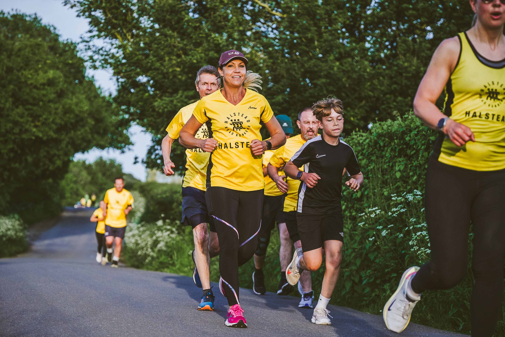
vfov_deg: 11.9
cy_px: 168
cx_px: 252
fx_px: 1613
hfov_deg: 17.8
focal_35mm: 115
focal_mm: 77
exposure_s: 1/4000
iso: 500
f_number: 2.8
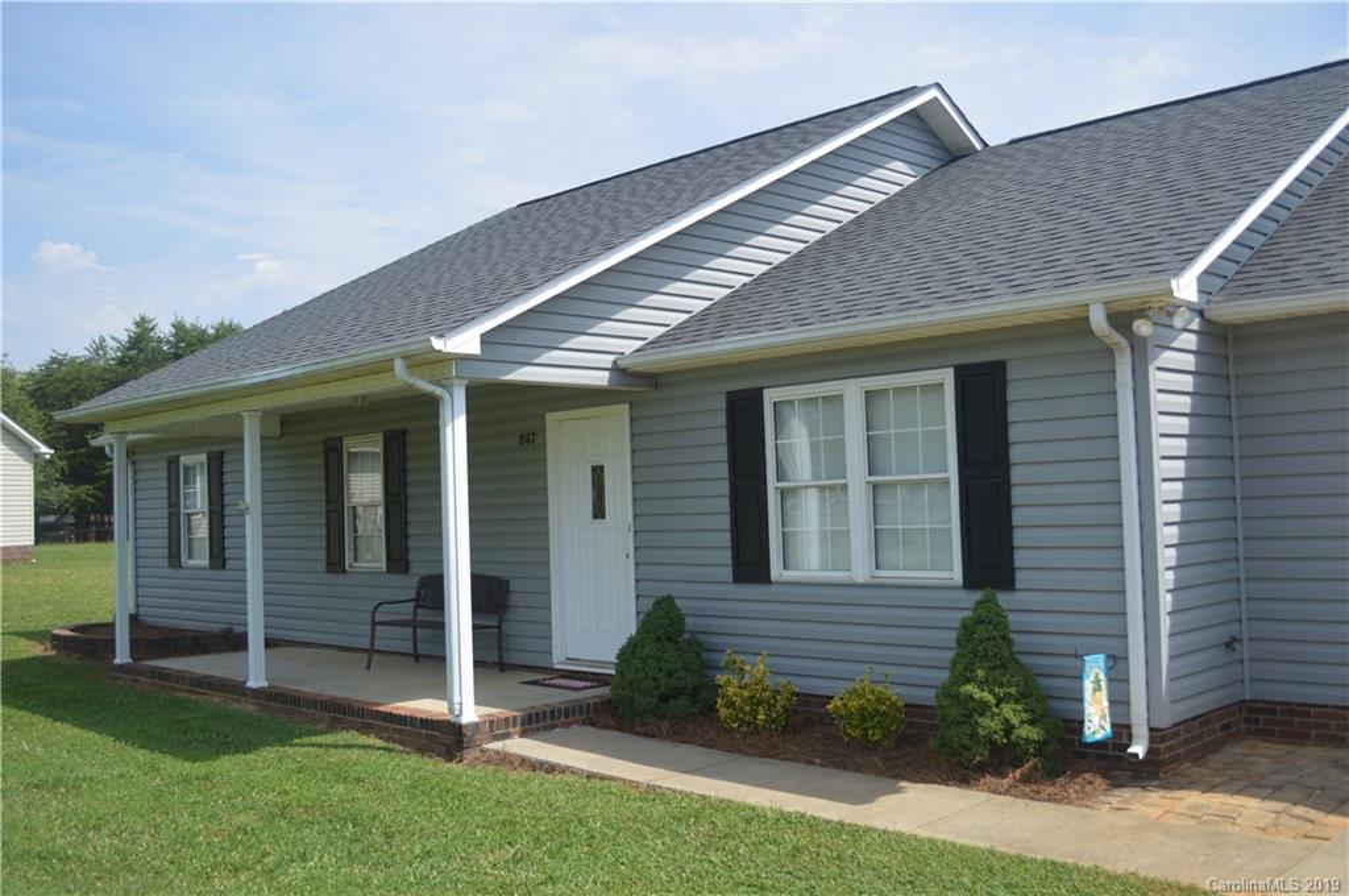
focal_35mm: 33
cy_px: 448
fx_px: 1235
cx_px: 674
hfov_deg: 57.3
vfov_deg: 39.9
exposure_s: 1/640
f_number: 4
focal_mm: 22
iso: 100
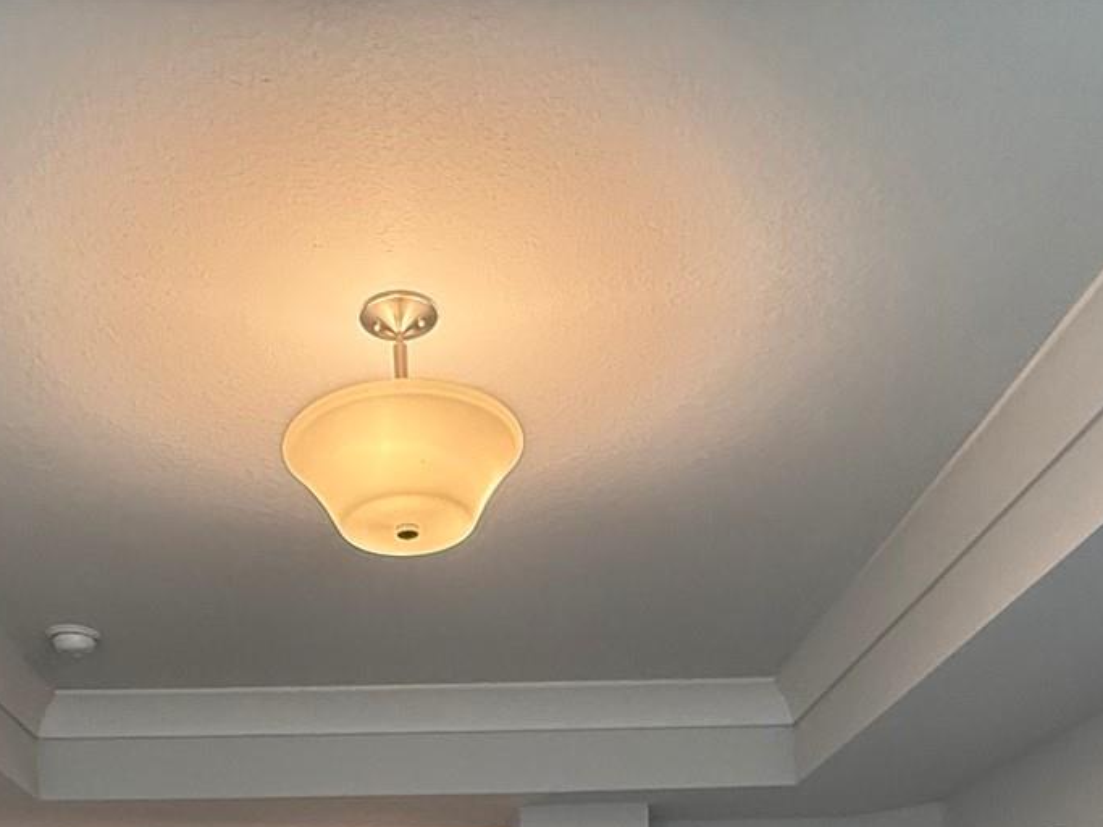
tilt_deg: -4.9
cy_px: 1234
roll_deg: +1.3
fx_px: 1338
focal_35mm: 42
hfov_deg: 44.7
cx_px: 472
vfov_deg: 25.8
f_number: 2.2
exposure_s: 1/120
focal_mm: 2.22
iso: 250
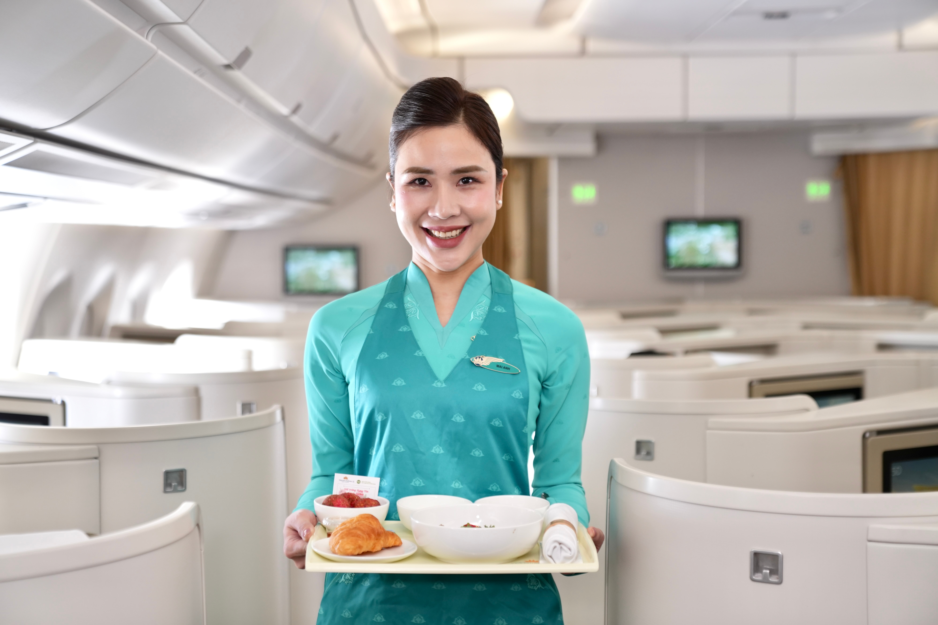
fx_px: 1563
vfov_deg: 22.6
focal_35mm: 60
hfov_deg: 33.4
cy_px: 312
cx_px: 469
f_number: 2.8
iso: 800
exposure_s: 1/60
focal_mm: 60
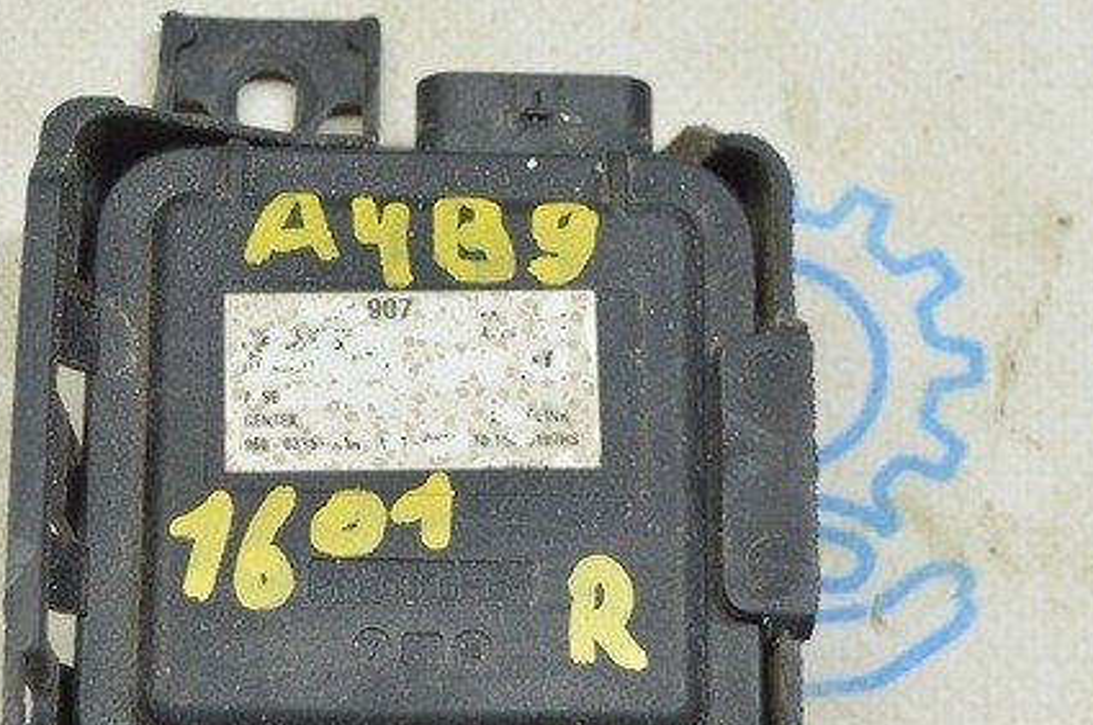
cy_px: 253
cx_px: 411
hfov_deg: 16.7
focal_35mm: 123
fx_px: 3729
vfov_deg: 11.1
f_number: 5.6
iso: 400
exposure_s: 1/20
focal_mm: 34
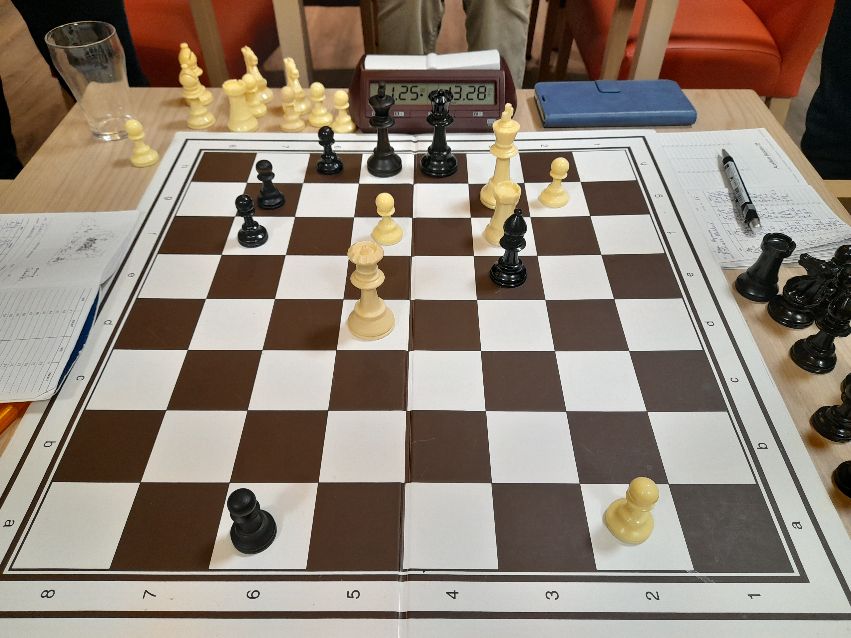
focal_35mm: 25
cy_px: 319
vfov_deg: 54.9
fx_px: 615
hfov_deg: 69.4
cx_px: 426
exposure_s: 1/50
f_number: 2
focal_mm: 4.6
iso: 160
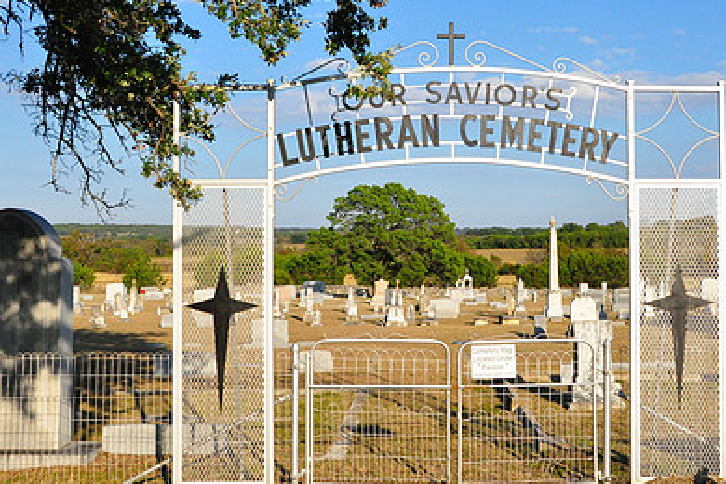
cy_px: 187
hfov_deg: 40.1
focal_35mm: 49
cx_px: 450
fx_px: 988
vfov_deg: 27.4
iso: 800
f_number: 7.1
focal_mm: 22
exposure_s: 1/1600
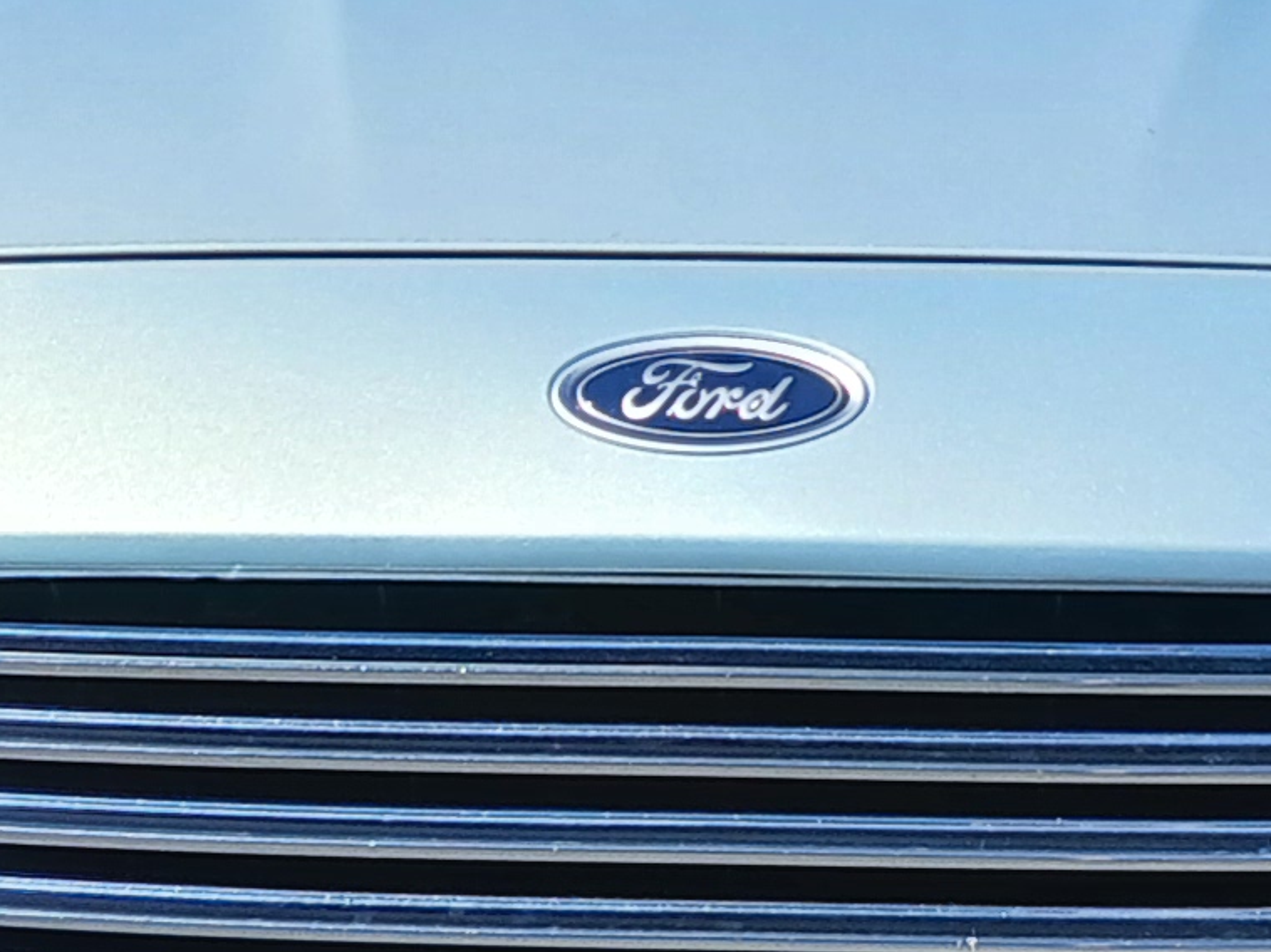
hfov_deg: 14.0
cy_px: -149
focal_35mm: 140
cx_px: 951
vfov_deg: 10.4
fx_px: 5139
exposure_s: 1/503
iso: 20
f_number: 1.8
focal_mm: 3.98
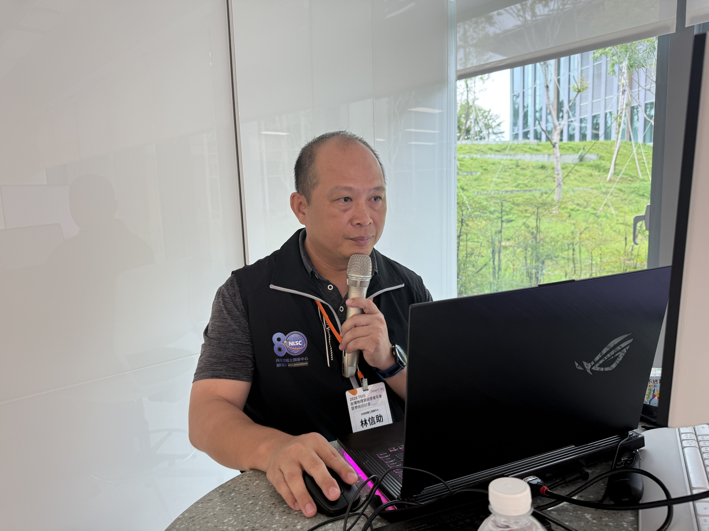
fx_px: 492
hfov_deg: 71.6
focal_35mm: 24
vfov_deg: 56.8
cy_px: 266
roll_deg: +2.4
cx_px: 354
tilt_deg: -7.0
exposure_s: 1/100
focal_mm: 6.76
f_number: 1.78
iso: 100
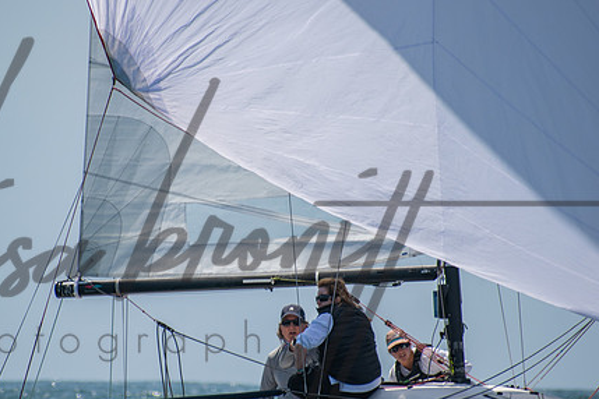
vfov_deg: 2.2
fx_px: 10615
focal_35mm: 638
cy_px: 236
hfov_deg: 3.2
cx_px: 233
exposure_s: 1/1000
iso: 200
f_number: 6.3
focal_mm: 300
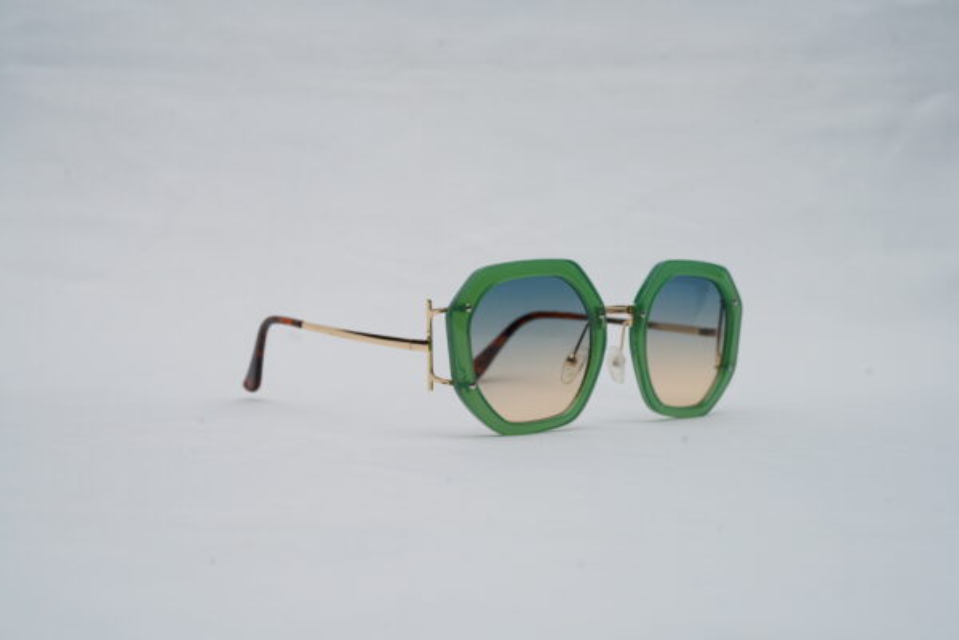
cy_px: 320
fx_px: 1332
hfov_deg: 39.6
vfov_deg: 27.0
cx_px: 480
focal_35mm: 50
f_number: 9
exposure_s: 1/160
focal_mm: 50
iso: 100
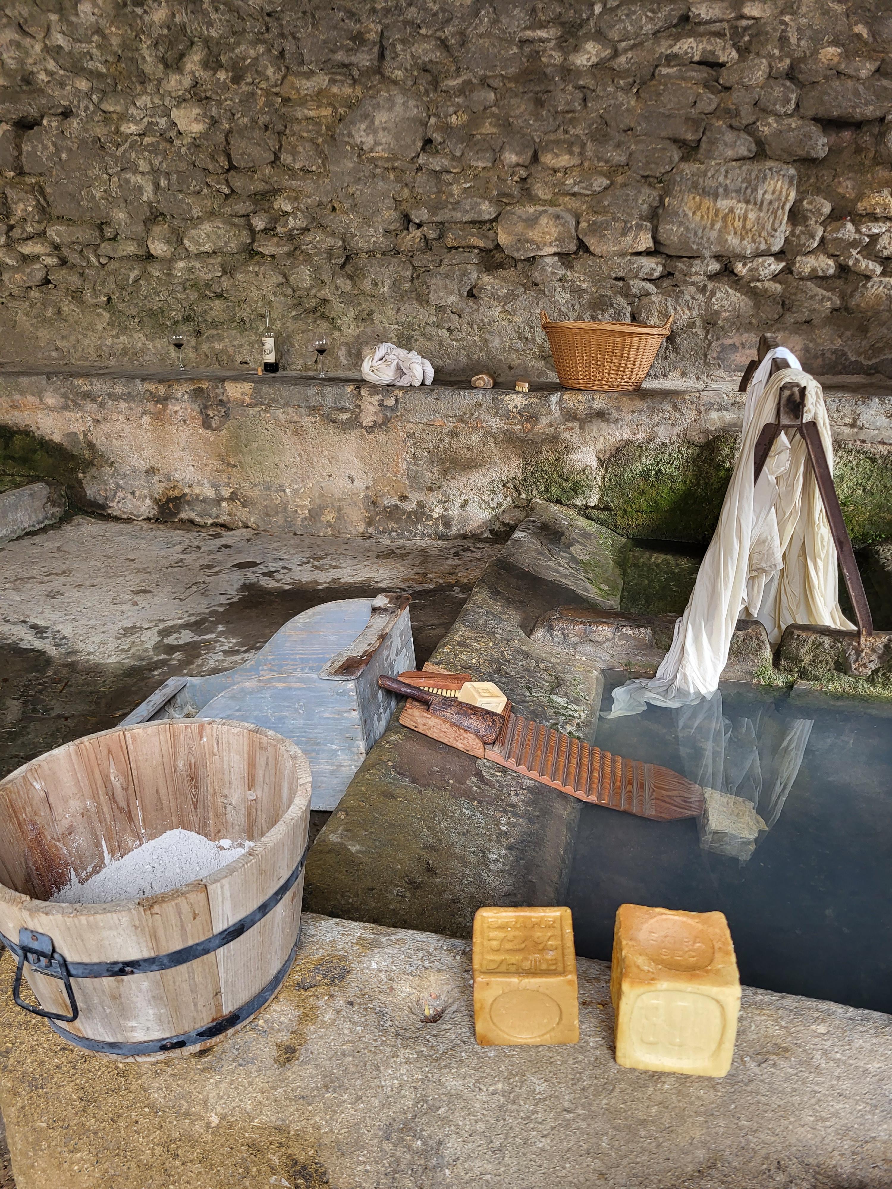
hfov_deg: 53.1
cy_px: 594
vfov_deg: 67.3
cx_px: 446
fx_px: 893
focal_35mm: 26
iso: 125
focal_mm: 5.4
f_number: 1.8
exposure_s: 1/100
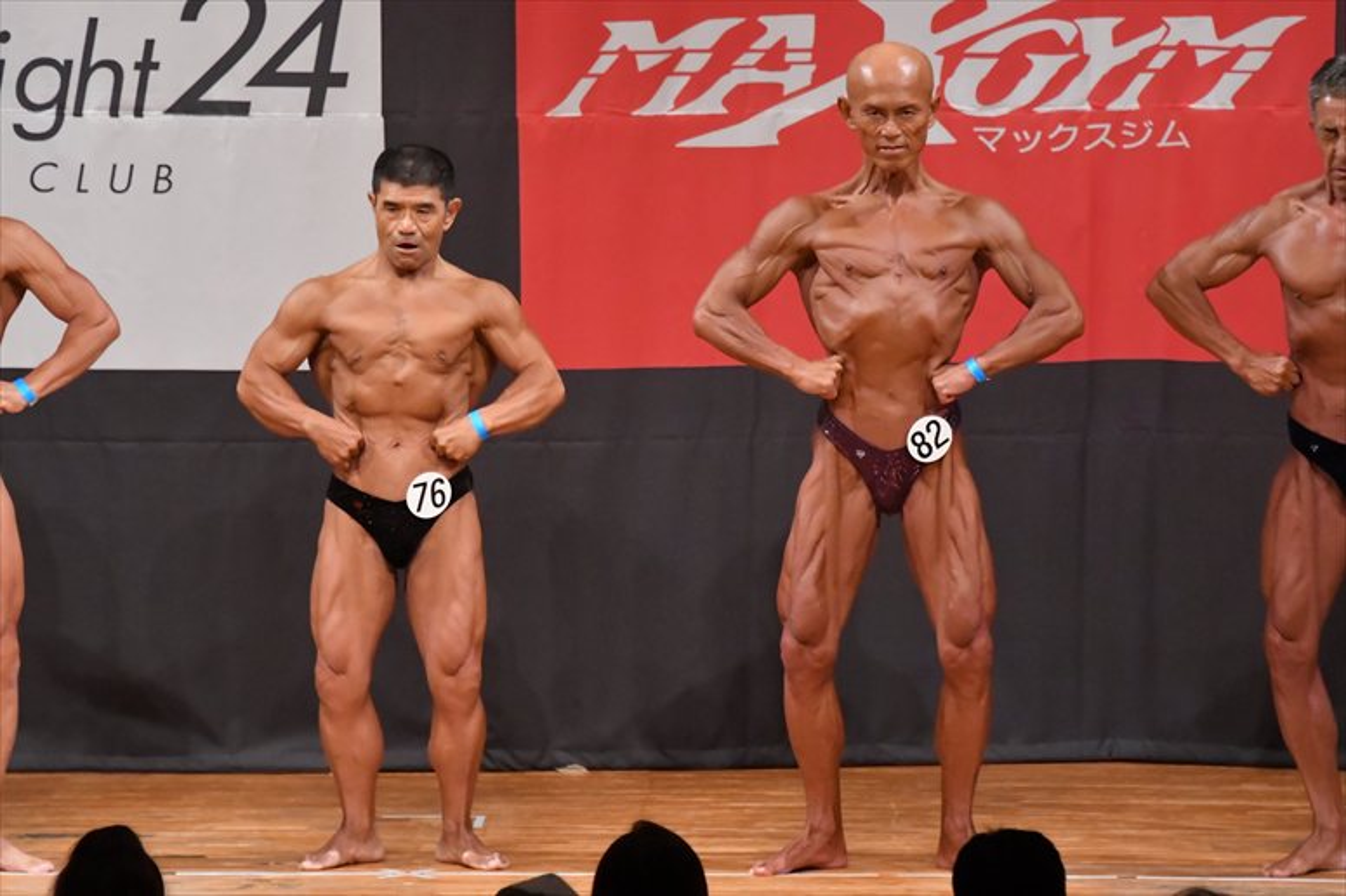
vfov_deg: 4.6
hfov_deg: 6.9
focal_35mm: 300
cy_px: 448
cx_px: 673
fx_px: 11211
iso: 8000
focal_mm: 200
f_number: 5.6
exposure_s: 1/400
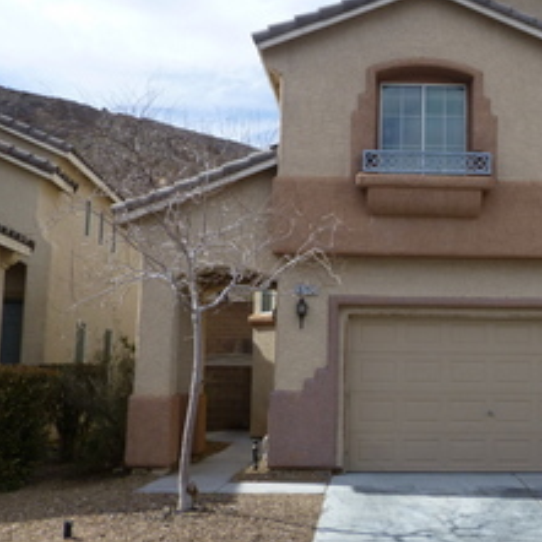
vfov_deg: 36.0
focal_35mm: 47
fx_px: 833
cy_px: 250
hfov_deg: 35.1
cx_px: 419
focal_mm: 6.1
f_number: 3.7
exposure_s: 1/1000
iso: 100
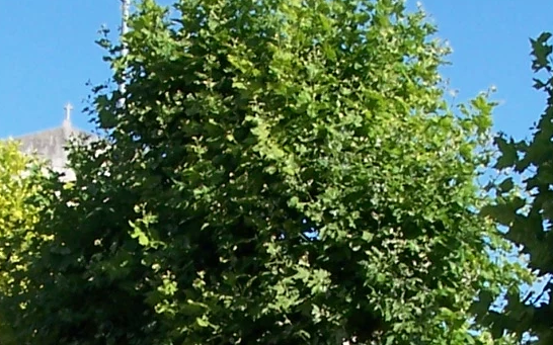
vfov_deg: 8.6
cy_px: 434
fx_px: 2275
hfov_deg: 13.9
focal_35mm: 151
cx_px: 240
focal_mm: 6.3
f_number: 4
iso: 80
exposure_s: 1/500
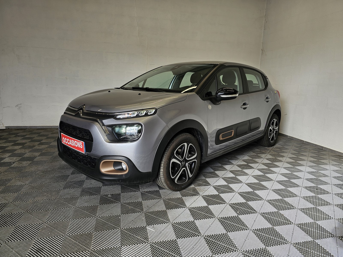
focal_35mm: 23
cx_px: 172
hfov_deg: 73.9
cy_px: 128
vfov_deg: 58.9
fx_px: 228
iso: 12
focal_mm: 6.3
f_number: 1.7
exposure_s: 1/100
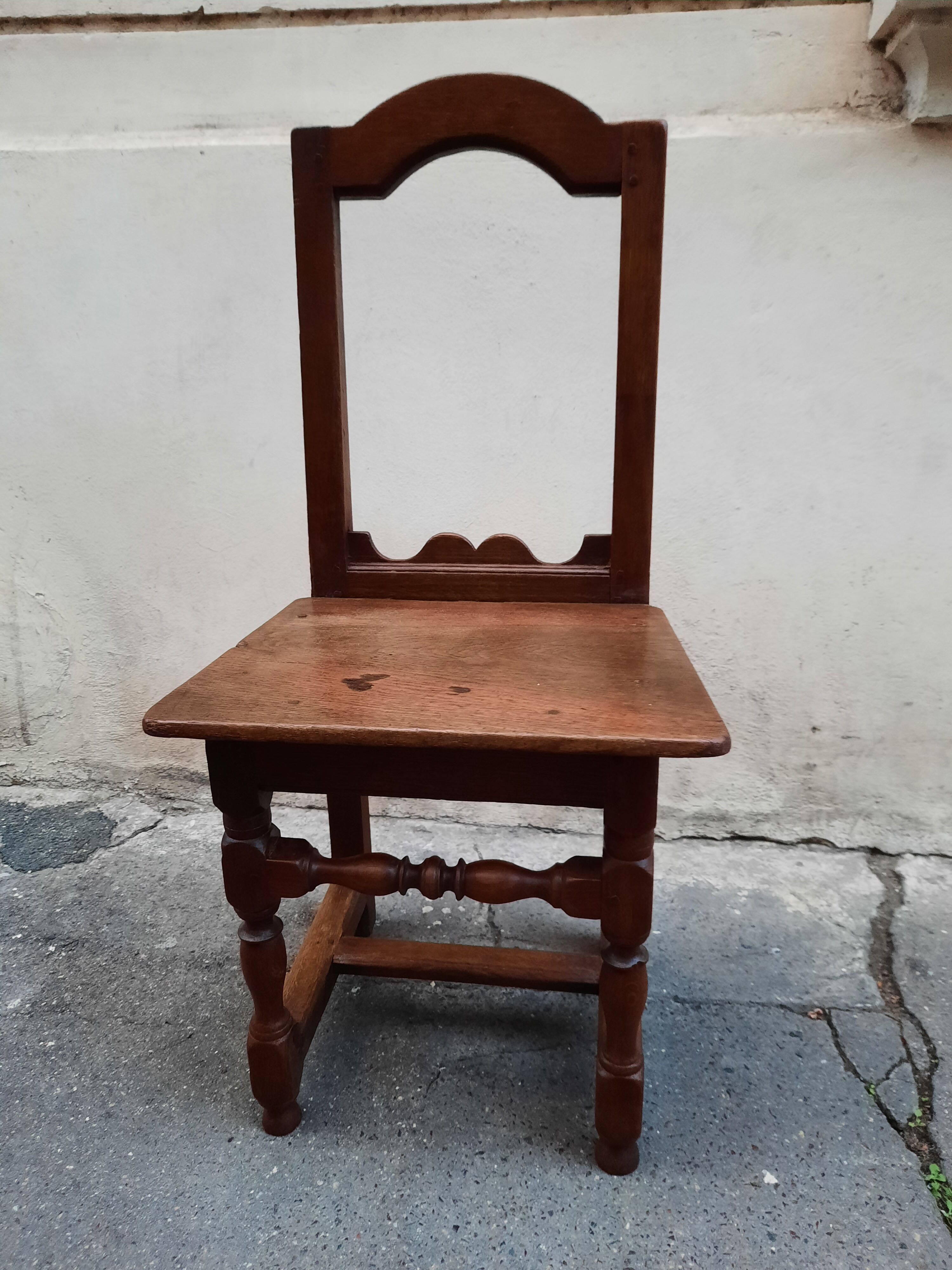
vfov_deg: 69.4
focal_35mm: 25
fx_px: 917
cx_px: 476
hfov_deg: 54.9
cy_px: 635
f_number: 2
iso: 320
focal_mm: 4.6
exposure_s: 1/50
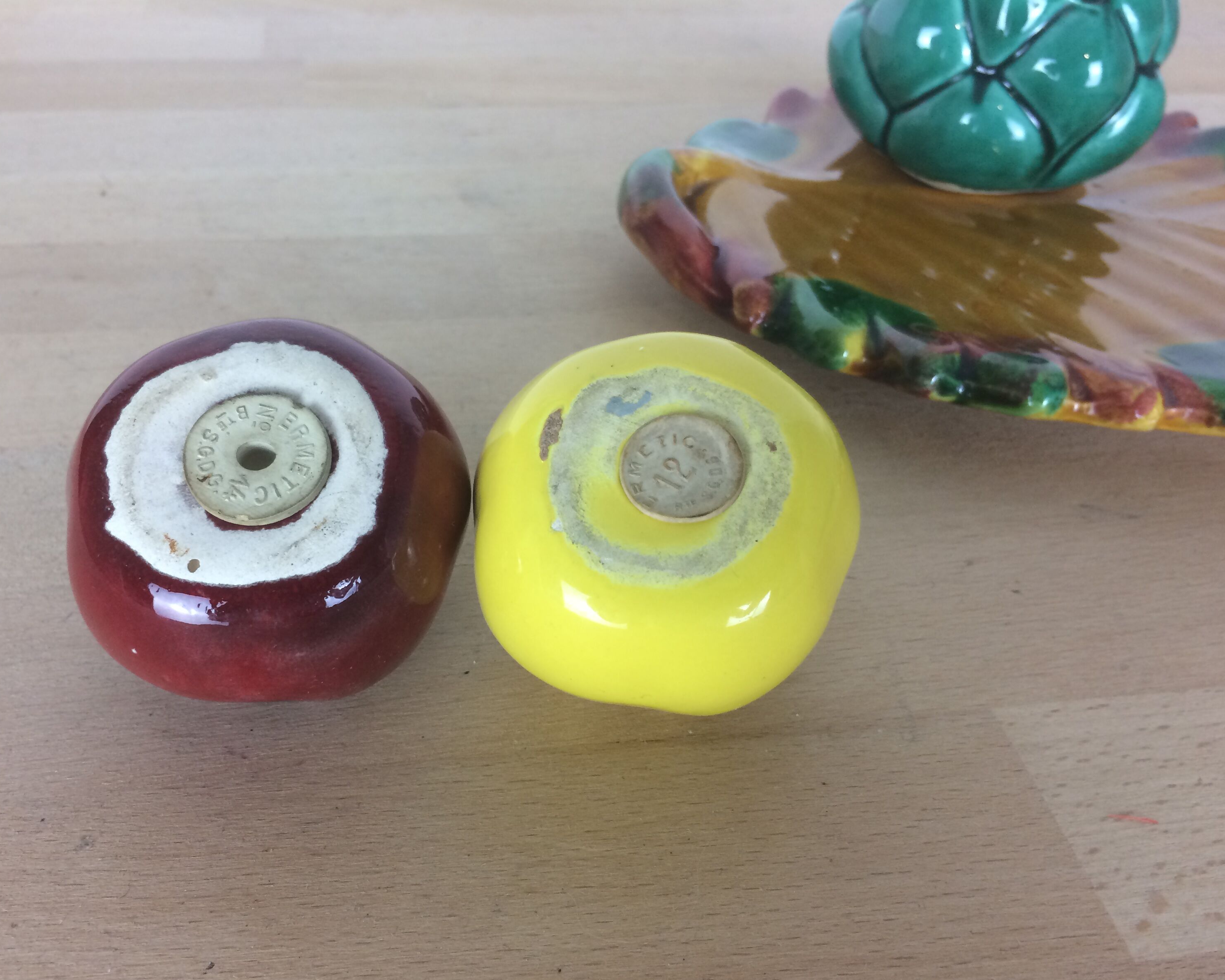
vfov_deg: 47.1
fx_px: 1124
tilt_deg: -38.2
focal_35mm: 31
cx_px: 567
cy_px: 501
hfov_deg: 57.1
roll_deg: -4.6
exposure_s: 1/33
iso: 50
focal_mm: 4.15
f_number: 2.2
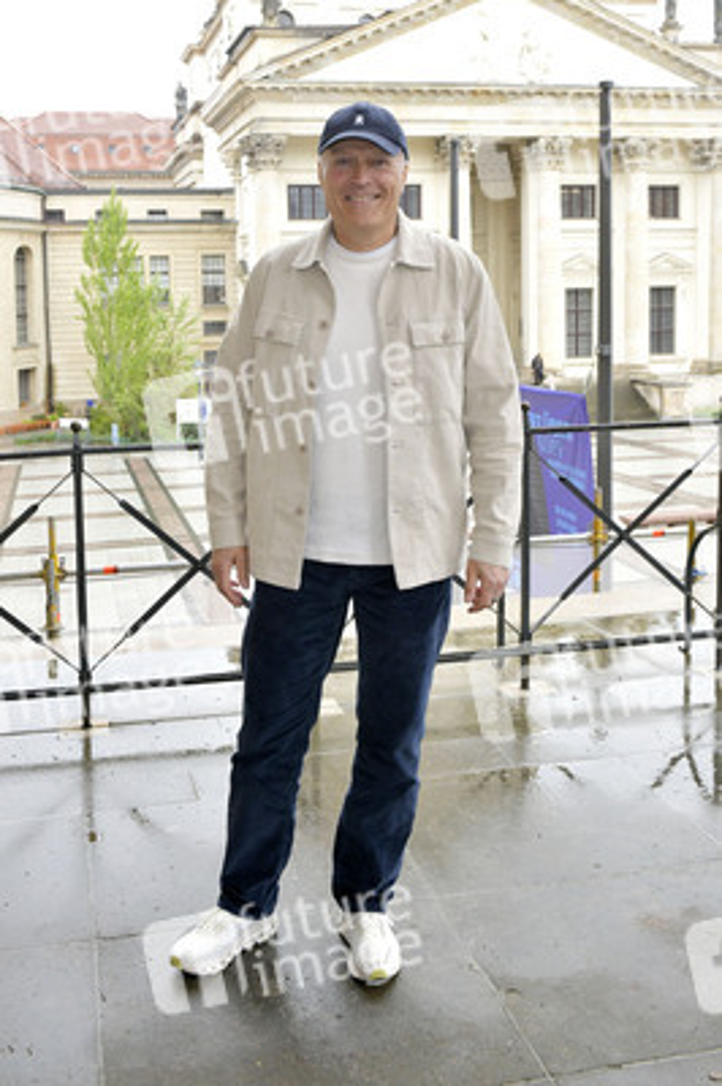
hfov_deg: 41.0
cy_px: 543
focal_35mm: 32
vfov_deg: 58.8
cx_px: 361
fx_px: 964
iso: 1000
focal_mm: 32
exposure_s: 1/200
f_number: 8
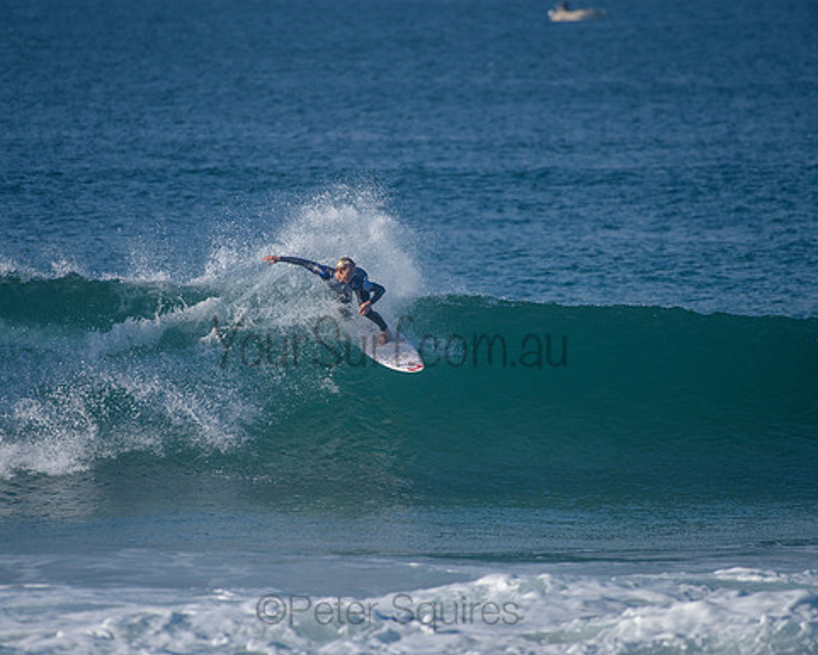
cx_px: 388
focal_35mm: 583
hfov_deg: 3.3
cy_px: 328
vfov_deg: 2.7
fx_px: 14117
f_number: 5.6
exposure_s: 1/2000
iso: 250
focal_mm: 500
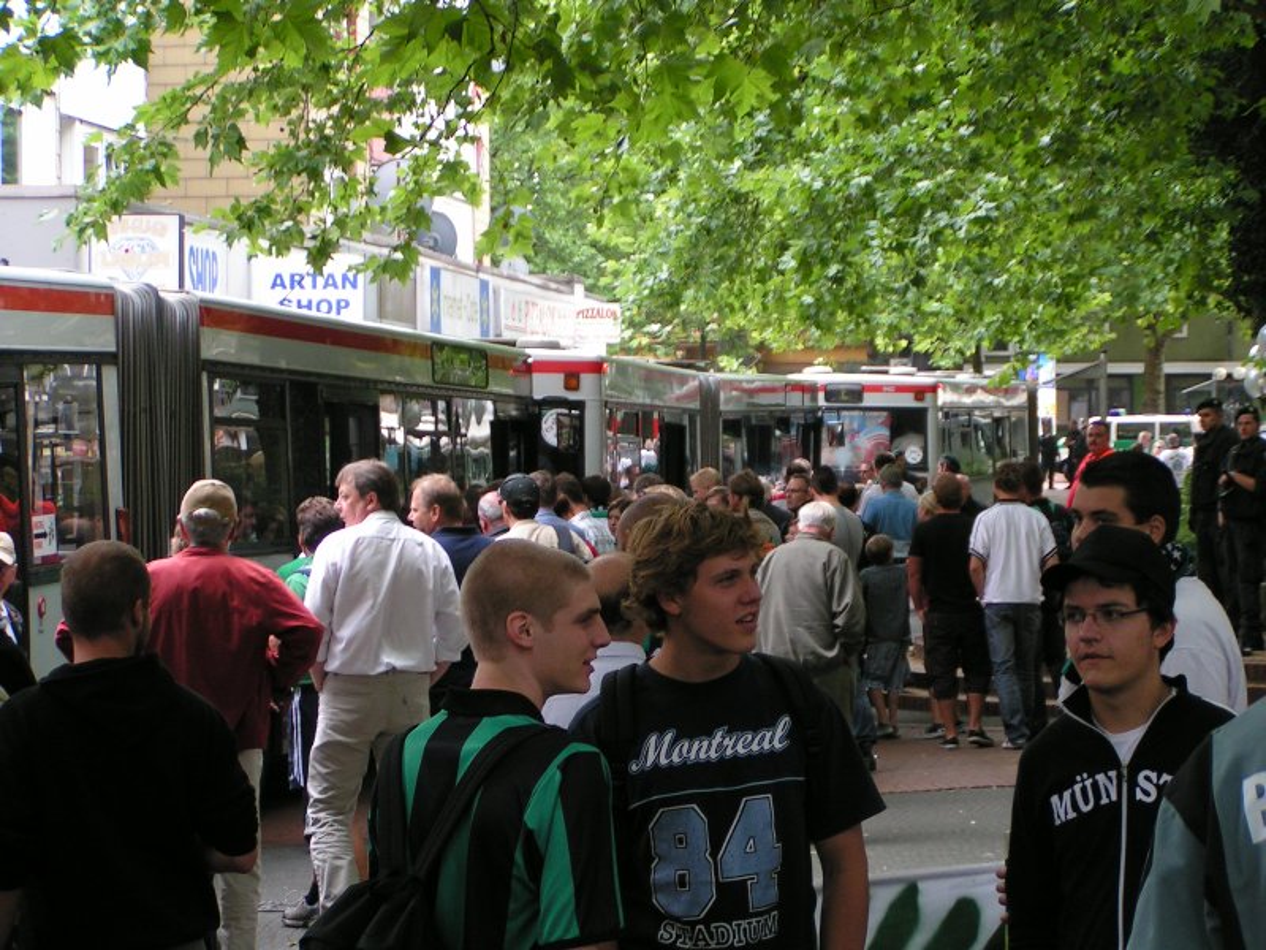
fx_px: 3621
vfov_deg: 14.9
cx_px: 633
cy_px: 475
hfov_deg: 19.8
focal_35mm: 99
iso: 80
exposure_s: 1/100
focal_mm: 15.2
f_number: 3.5
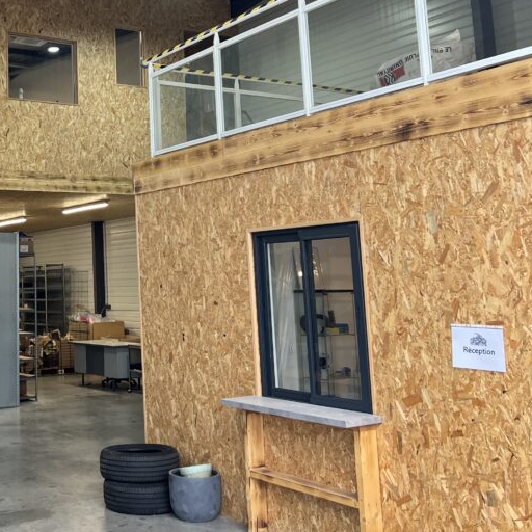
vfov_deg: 36.5
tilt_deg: +7.5
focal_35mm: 46
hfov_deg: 34.9
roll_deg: +1.3
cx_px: 61
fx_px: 800
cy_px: 186
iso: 100
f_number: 1.5
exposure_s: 1/121
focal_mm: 5.7
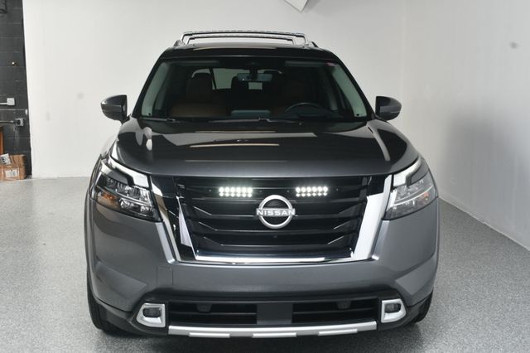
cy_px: 176
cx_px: 265
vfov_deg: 33.4
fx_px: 589
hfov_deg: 48.5
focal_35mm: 40
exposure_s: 1/160
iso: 100
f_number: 10
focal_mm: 27
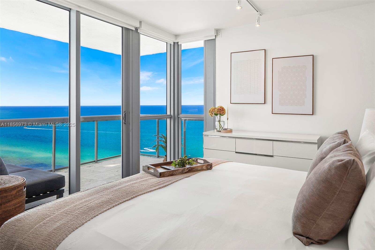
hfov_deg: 73.8
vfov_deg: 53.1
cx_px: 188
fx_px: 250
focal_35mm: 24
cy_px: 125
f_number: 8
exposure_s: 1/15
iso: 320
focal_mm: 24
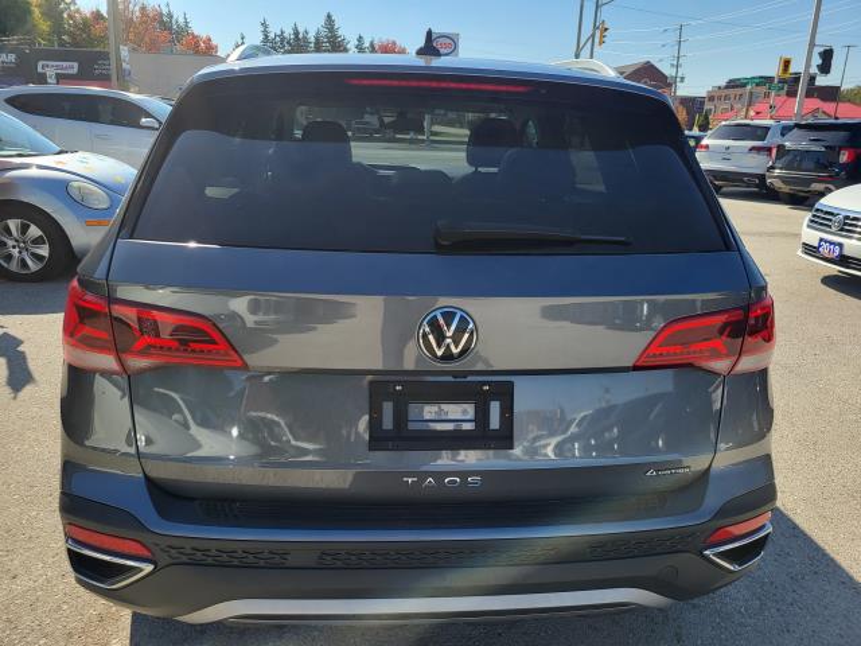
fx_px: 647
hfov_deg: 67.3
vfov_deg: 53.1
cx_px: 430
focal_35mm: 26
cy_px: 323
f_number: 1.8
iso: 40
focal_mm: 5.4
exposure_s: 1/1339
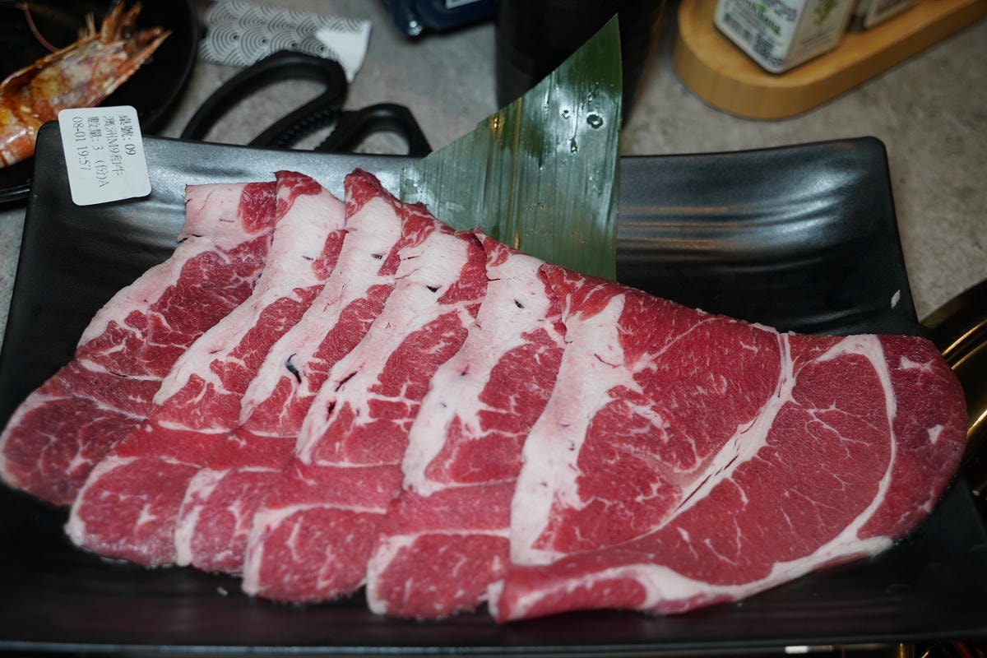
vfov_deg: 31.2
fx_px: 1179
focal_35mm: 43
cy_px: 329
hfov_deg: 45.4
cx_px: 494
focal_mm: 43
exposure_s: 1/160
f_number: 4
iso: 800
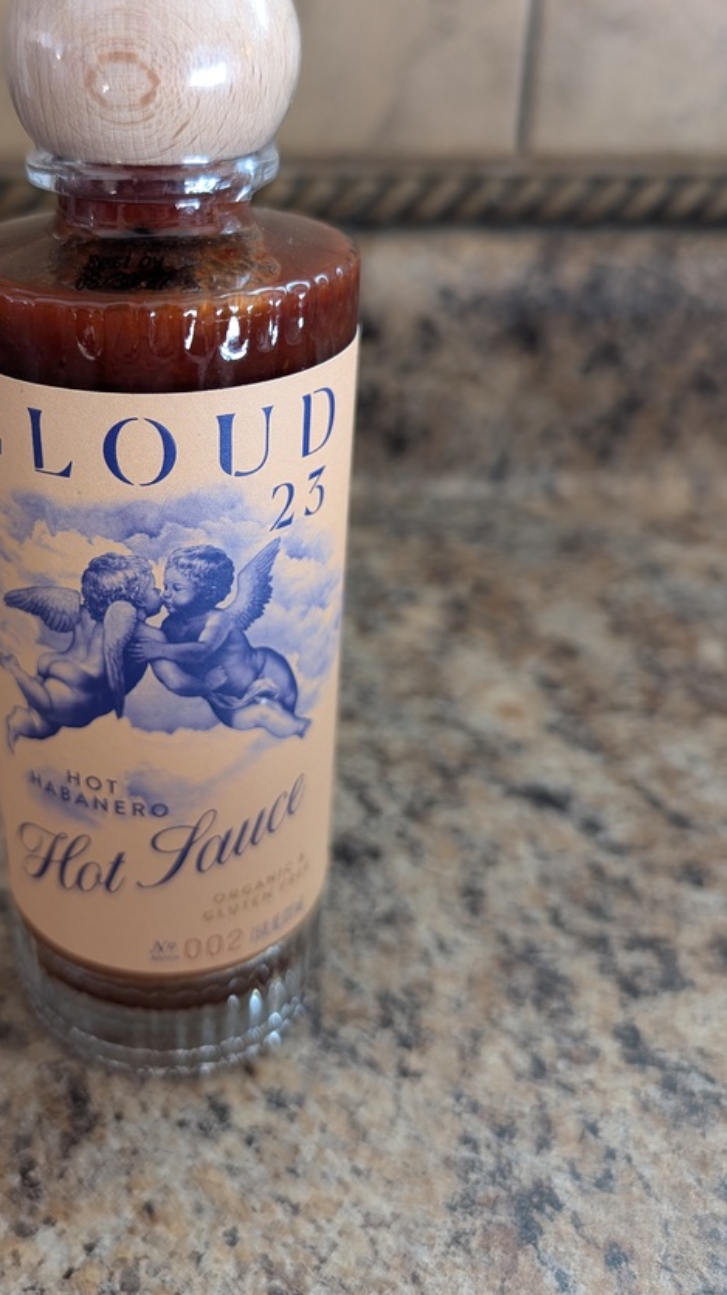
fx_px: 1098
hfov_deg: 35.6
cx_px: 163
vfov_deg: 60.7
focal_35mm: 32
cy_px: 551
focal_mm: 6.9
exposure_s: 1/30.1
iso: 100
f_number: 1.68
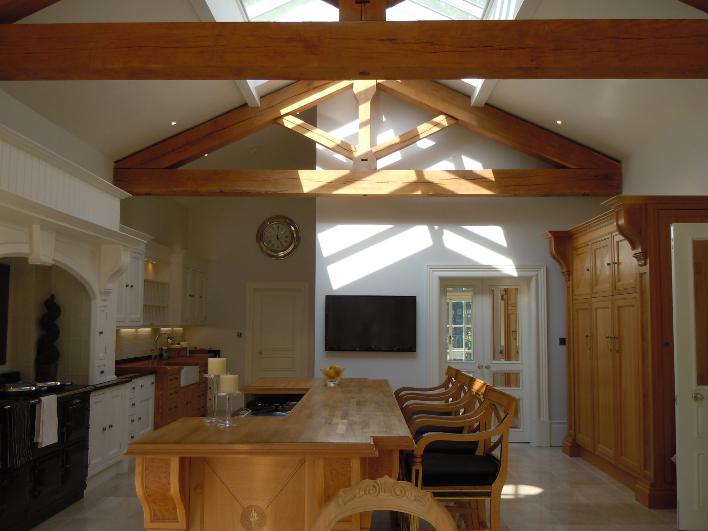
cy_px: 270
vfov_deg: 45.4
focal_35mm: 31
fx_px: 634
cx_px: 348
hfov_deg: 58.4
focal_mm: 5.4
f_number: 3.5
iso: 100
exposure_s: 1/200
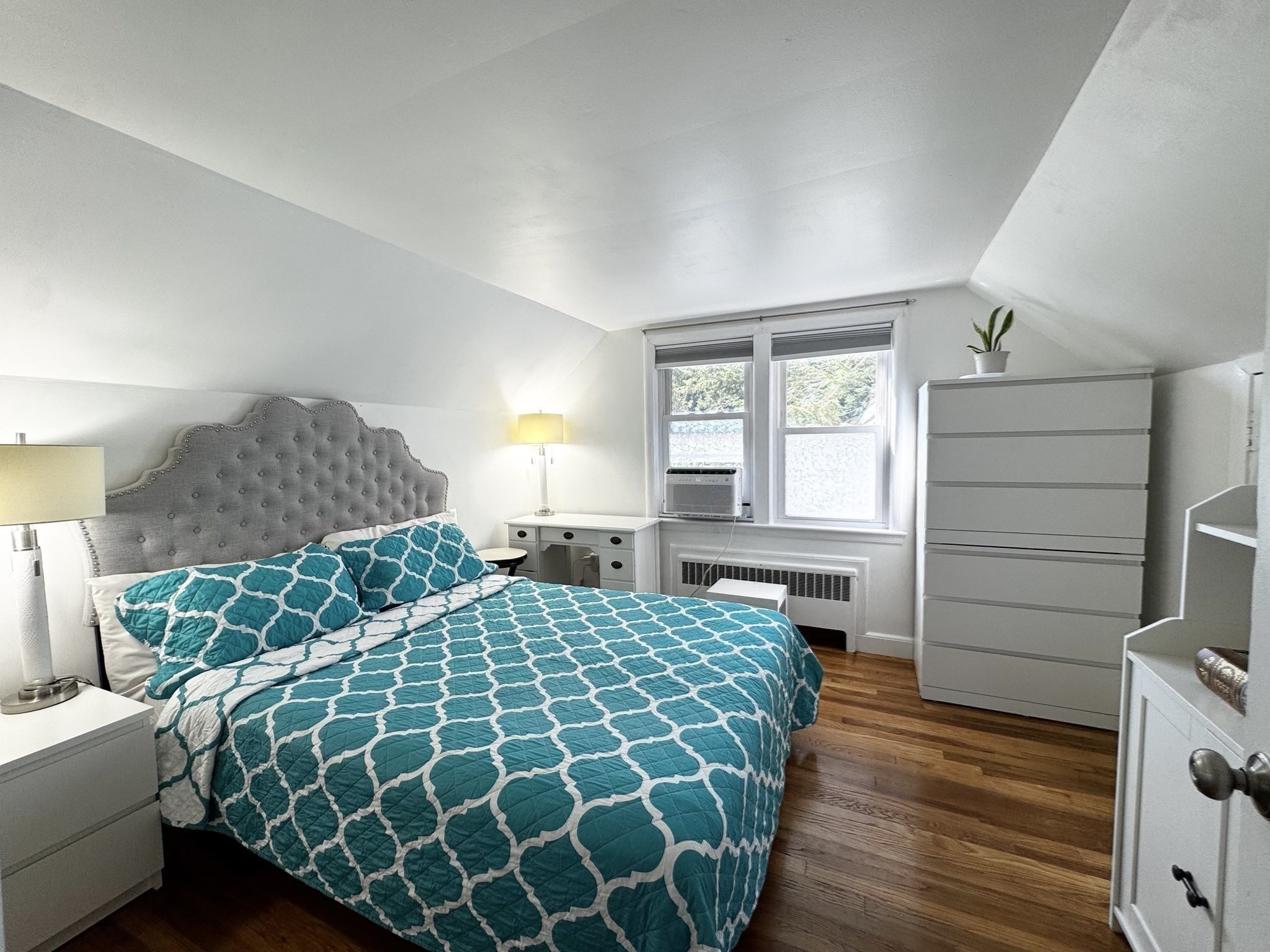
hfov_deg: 102.1
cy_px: 476
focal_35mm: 14
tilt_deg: -4.3
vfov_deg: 85.7
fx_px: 514
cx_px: 635
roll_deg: +0.7
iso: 50
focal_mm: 2.22
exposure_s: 1/120
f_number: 2.2
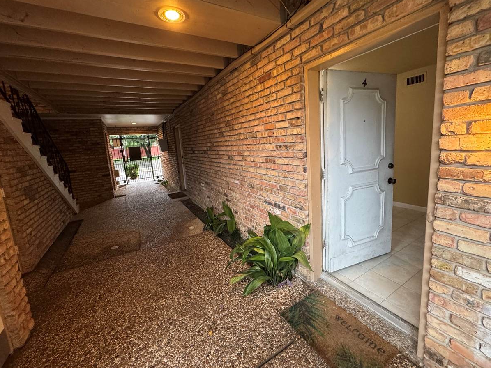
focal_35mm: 15
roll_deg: +4.8
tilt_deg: -8.7
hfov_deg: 98.2
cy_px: 173
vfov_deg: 81.7
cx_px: 248
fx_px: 213
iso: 400
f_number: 2.2
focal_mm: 2.22
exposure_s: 1/60
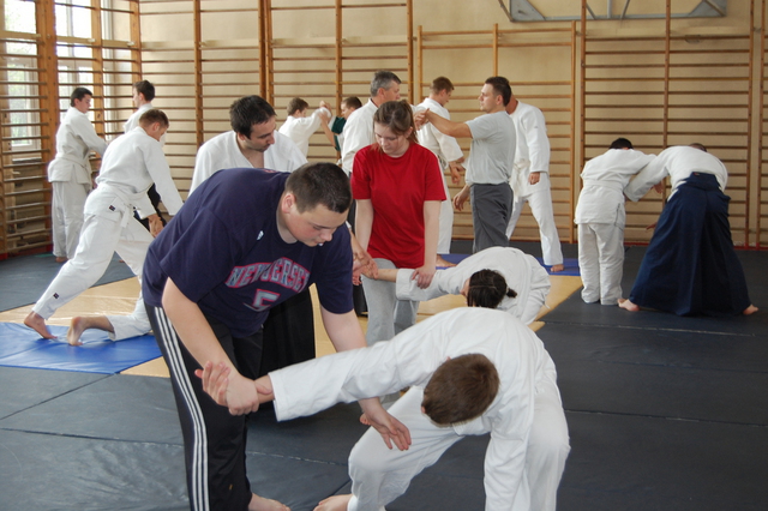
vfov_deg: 25.7
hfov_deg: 37.9
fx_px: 1119
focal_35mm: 52
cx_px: 384
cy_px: 256
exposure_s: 1/60
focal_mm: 35
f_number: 4.8
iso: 400
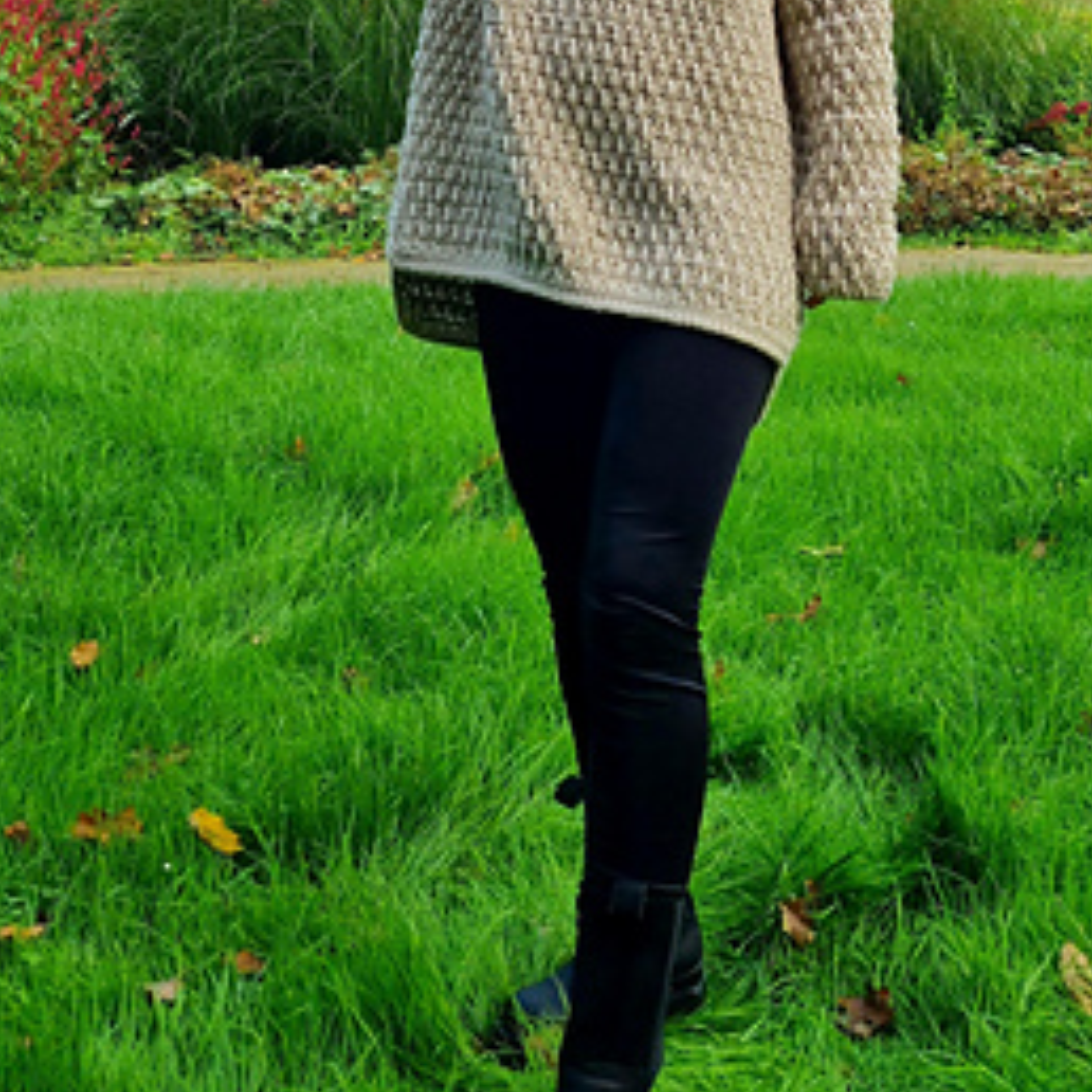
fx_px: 2034
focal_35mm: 57
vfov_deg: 27.8
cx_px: 669
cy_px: -68
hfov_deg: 30.0
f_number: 1.8
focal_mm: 5.4
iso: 50
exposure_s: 1/833
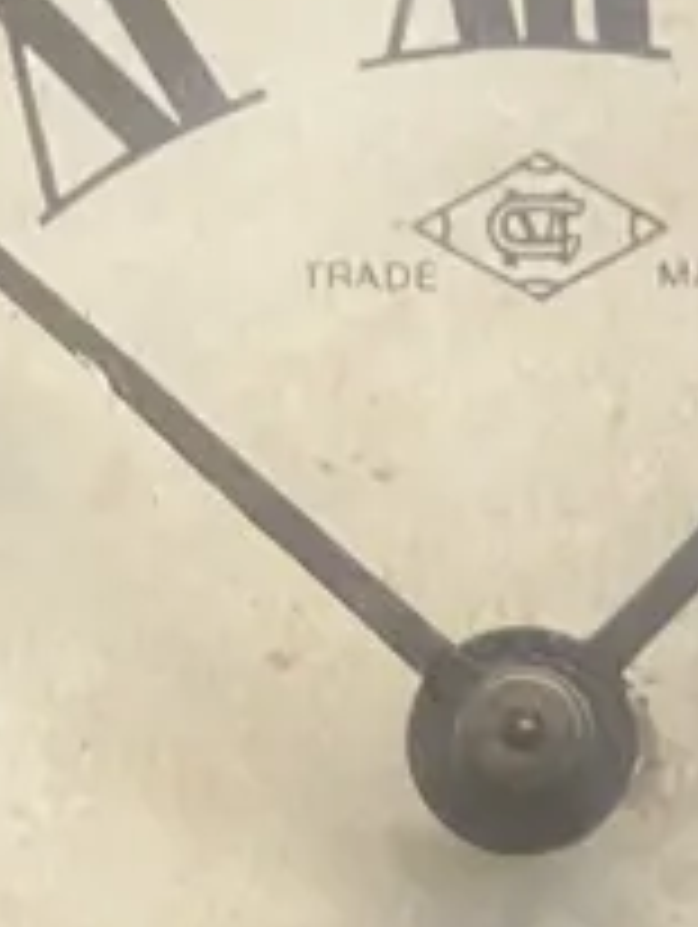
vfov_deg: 14.0
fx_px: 3729
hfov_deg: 10.6
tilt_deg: +5.5
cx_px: 635
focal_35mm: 139
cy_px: 864
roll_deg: +2.2
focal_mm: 3.99
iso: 125
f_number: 1.8
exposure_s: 1/50
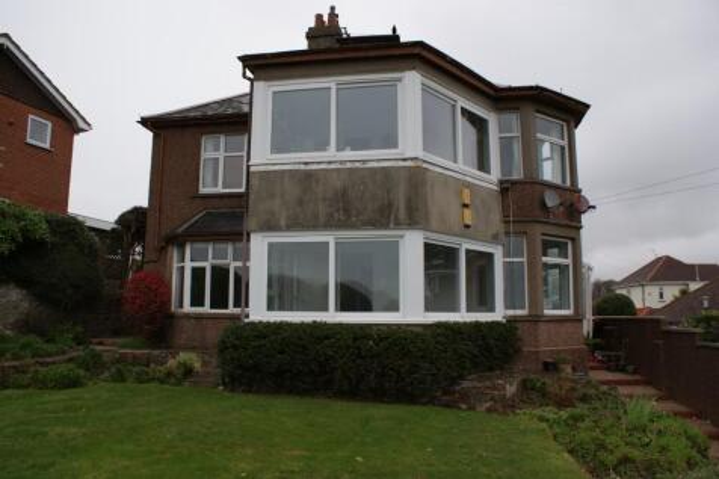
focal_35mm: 27
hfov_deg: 67.4
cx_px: 360
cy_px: 240
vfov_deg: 47.9
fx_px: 539
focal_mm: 18
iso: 100
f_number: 4.5
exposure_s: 1/40
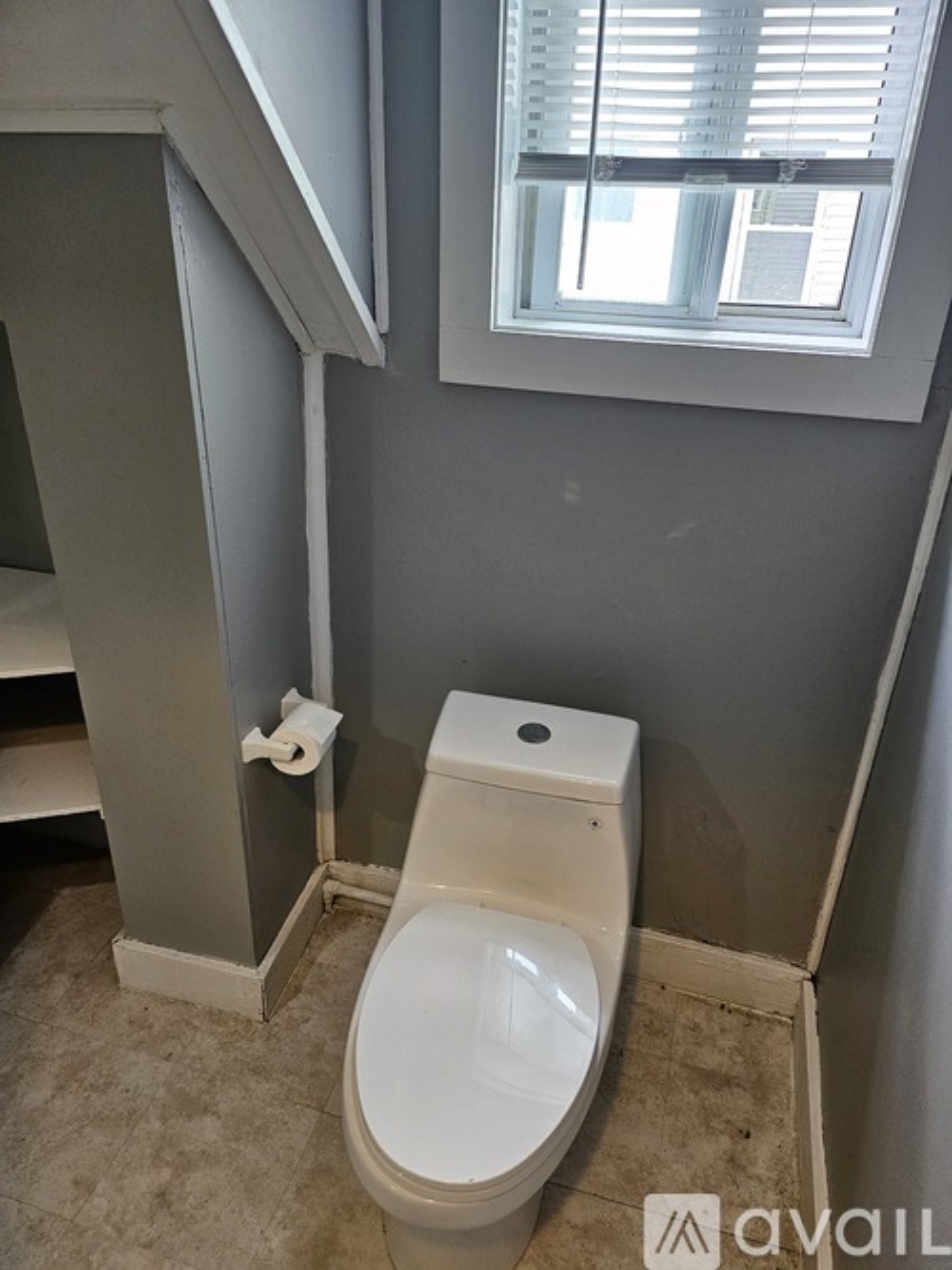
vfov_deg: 71.6
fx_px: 880
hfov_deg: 56.8
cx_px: 476
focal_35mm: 24
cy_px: 635
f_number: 1.8
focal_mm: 5
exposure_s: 1/120
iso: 400
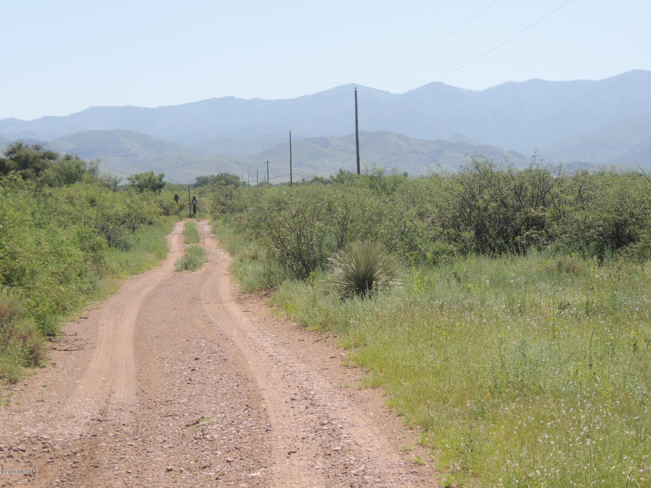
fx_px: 1975
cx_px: 326
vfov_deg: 14.1
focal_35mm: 105
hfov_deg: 18.7
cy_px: 244
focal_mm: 18.7
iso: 100
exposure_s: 1/640
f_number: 4.2
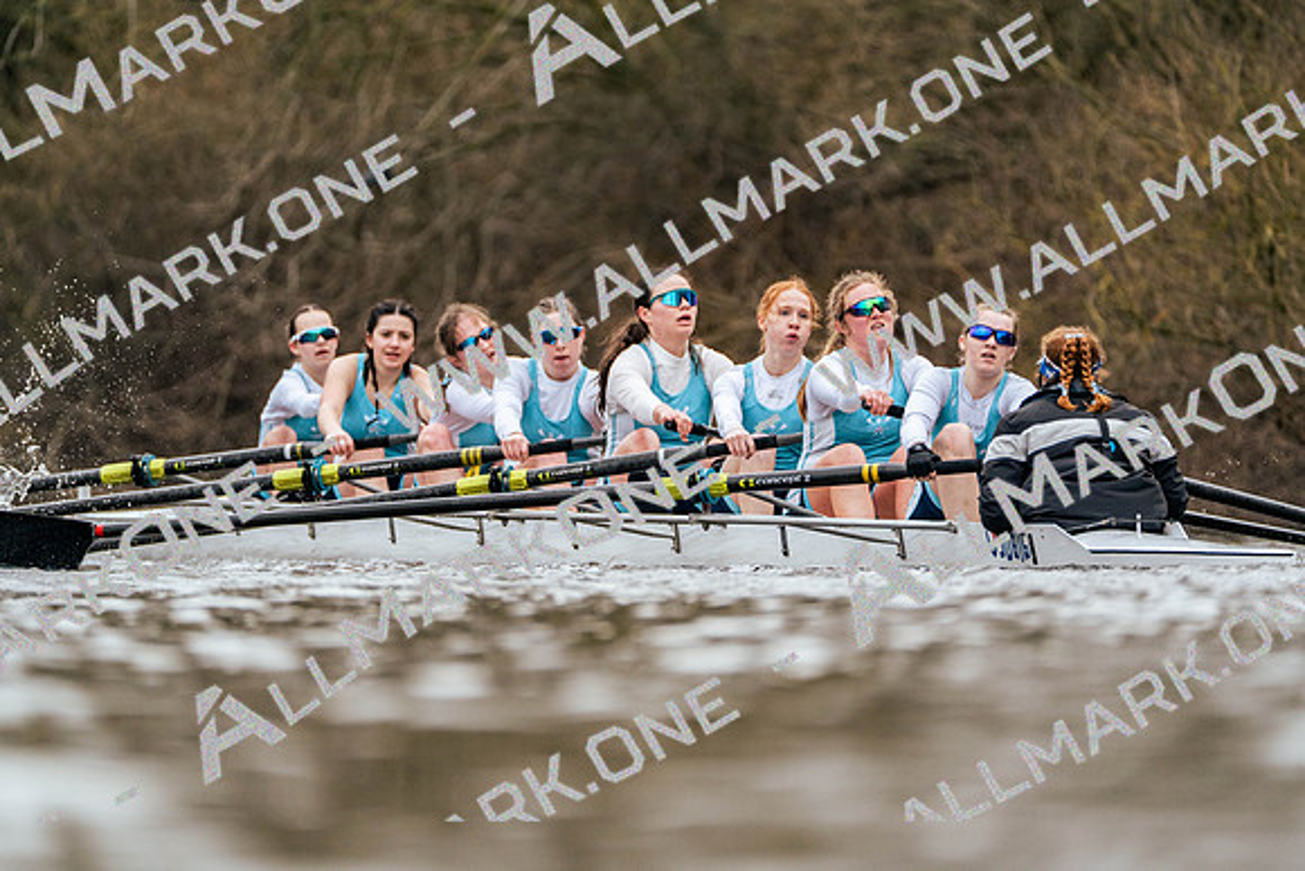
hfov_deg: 3.4
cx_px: 652
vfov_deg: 2.3
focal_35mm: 600
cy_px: 436
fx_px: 21754
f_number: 6.3
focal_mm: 600
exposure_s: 1/2000
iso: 1600
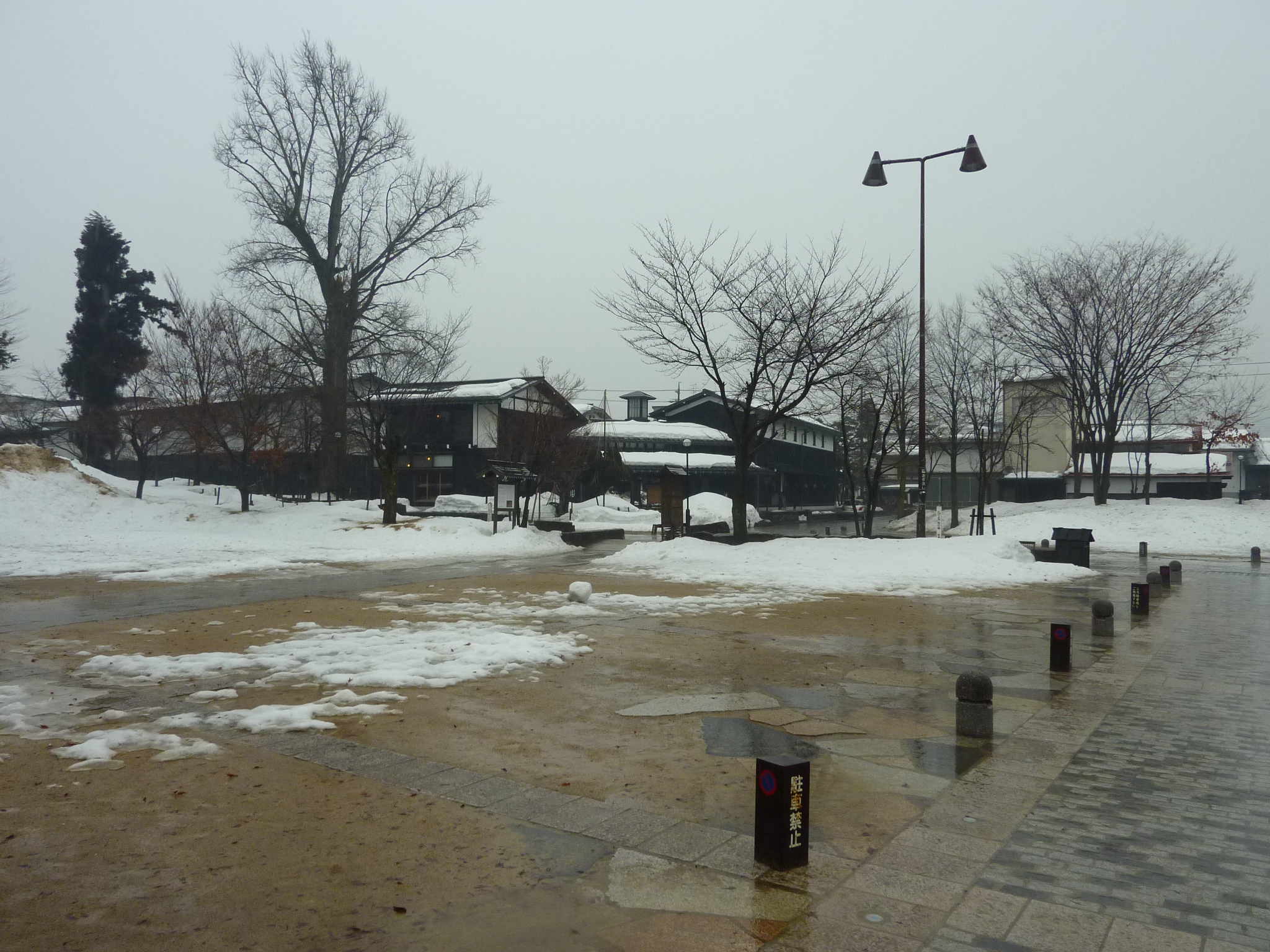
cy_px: 476
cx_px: 635
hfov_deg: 69.4
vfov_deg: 54.9
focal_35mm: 25
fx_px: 917
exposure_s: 1/250
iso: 160
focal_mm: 4.1
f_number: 3.5
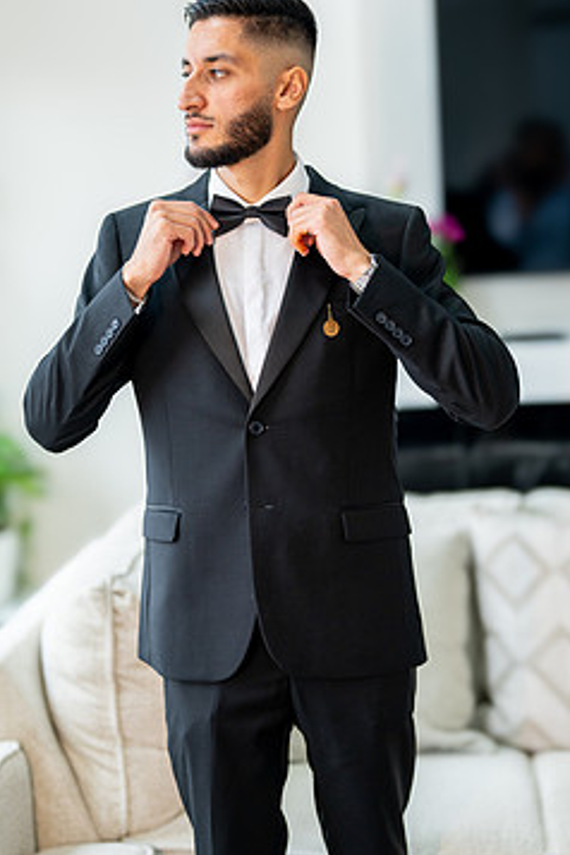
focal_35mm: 63
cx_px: 225
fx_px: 1496
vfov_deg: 31.9
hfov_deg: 21.5
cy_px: 386
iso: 400
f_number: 1.4
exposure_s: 1/250
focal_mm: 50
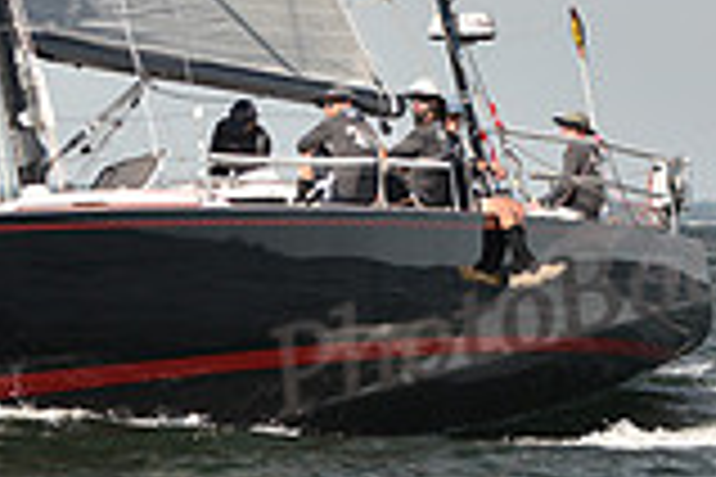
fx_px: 5091
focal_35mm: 256
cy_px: 128
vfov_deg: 5.4
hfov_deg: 8.0
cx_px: 41
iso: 250
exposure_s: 1/2000
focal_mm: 70
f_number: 2.8
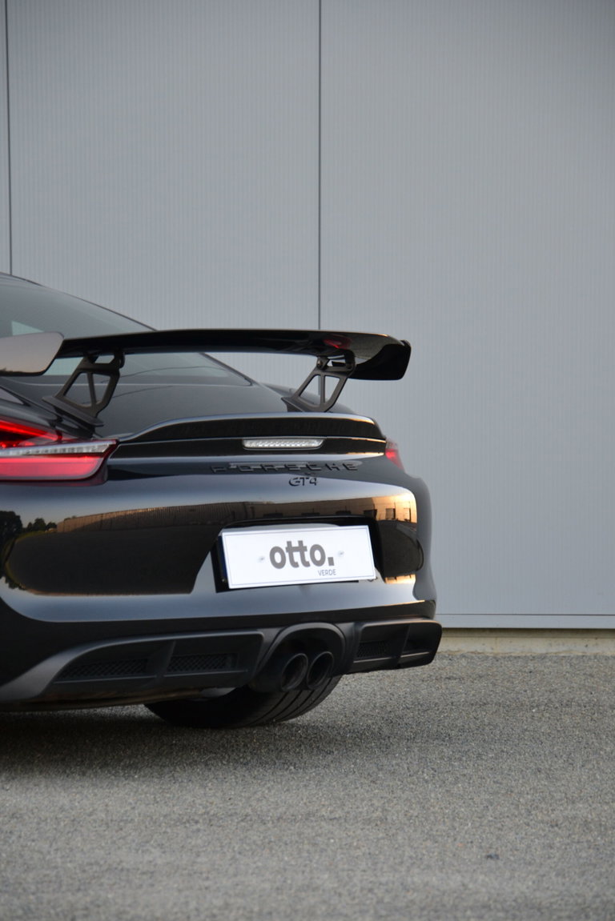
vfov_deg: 13.0
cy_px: 460
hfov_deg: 8.7
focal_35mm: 158
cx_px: 308
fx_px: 4033
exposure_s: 1/125
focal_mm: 105
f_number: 5.6
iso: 400
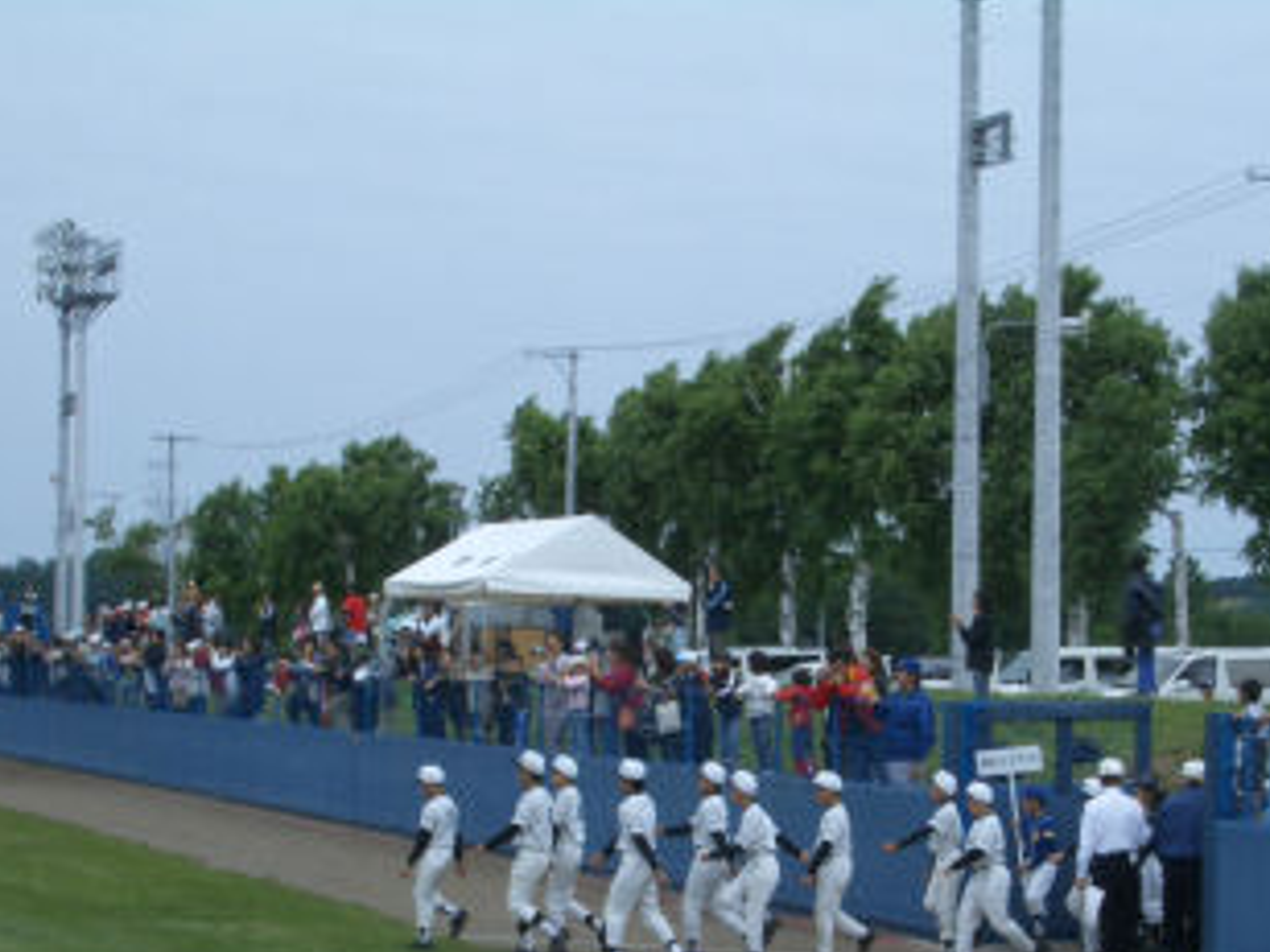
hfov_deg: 23.0
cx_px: 689
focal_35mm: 85
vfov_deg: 17.3
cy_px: 641
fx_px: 3119
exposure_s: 1/500
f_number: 5.6
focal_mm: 10.2
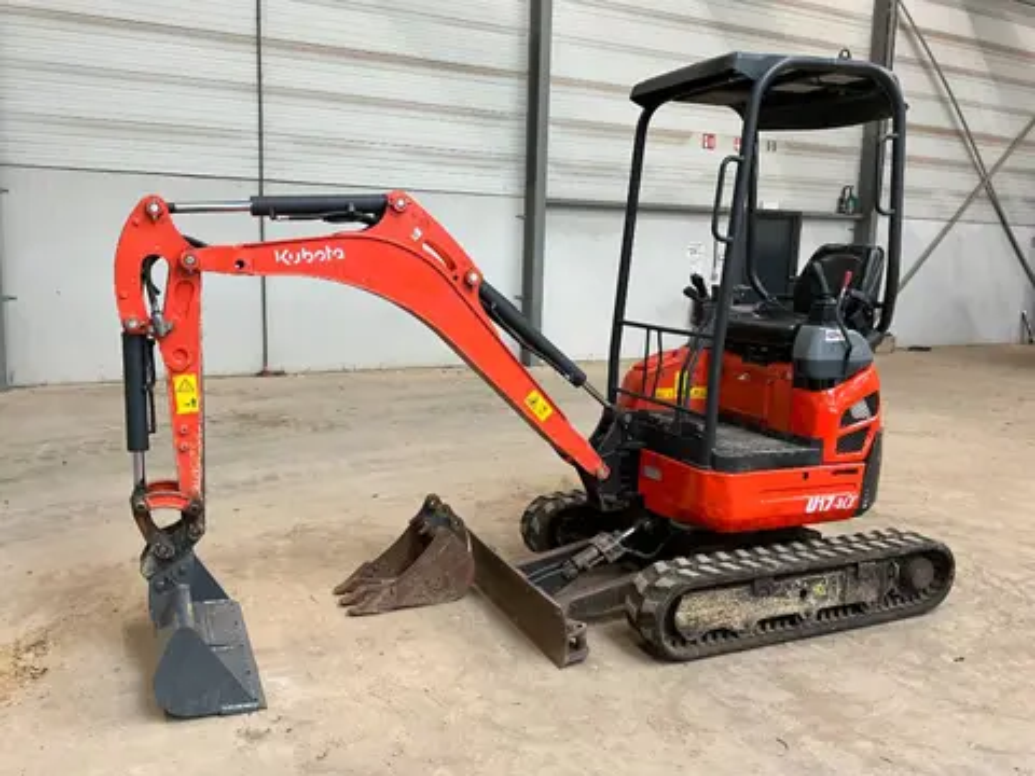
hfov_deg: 61.7
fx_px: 867
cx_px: 518
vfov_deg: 48.2
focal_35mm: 29
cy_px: 388
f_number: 1.8
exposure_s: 1/60
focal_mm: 3
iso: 125
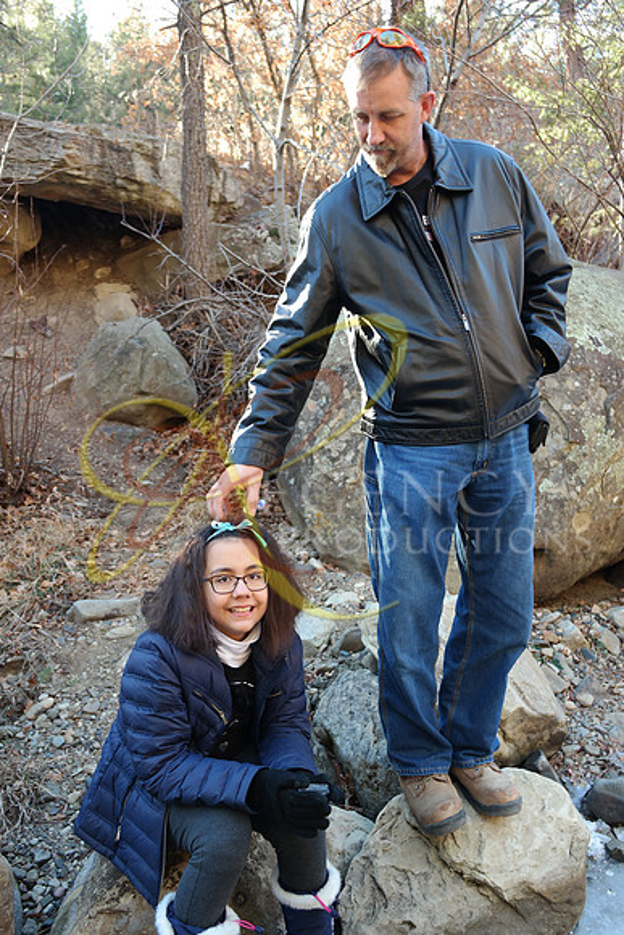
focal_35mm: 30
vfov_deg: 61.9
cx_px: 312
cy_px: 468
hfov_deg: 43.6
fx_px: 779
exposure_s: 1/40
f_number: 3.5
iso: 200
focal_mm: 20
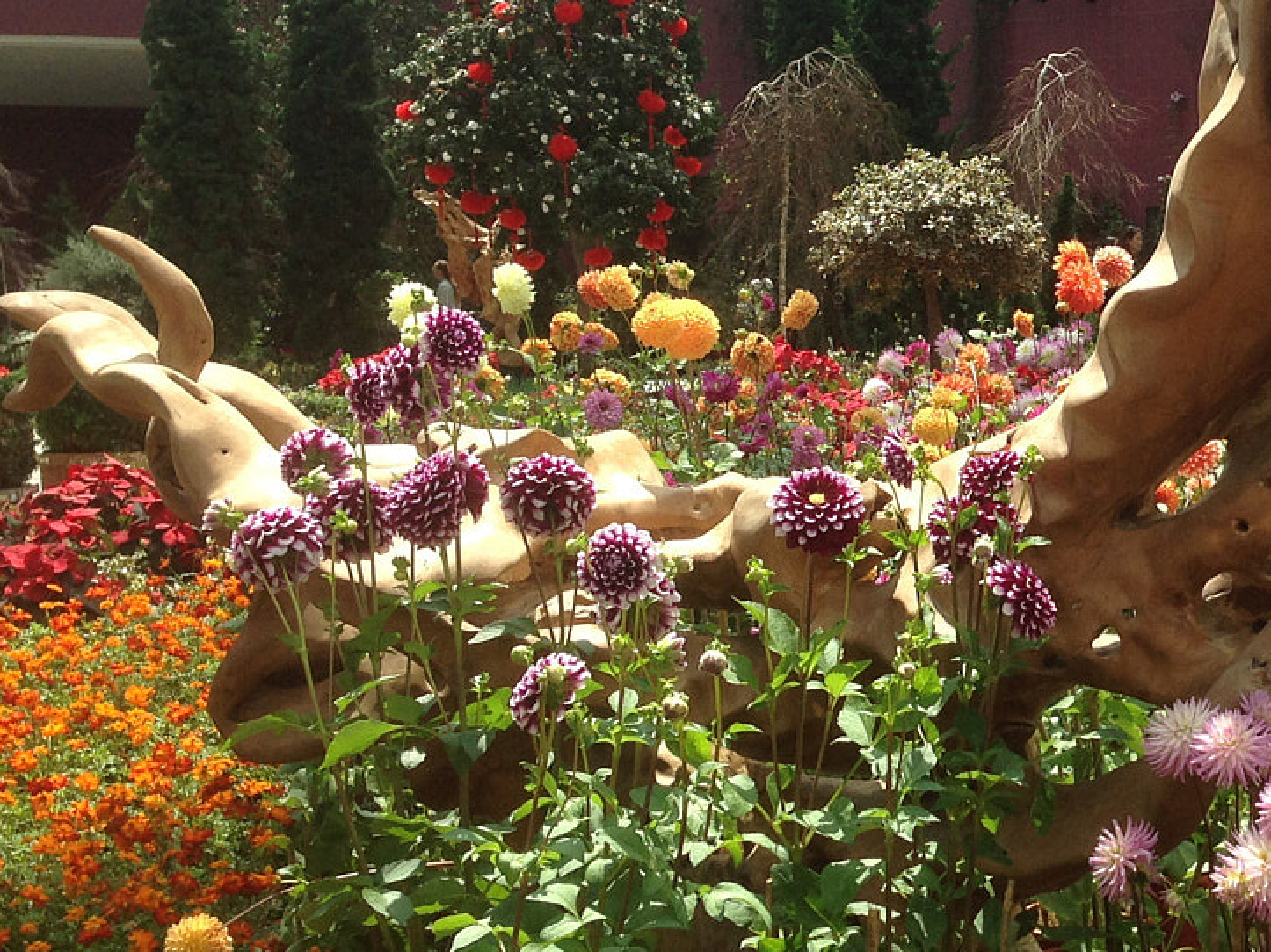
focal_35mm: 73
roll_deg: -0.5
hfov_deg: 25.5
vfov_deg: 20.2
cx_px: 1236
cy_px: 480
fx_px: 2680
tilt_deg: -5.6
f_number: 2.4
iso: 50
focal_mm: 4.12
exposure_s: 1/553
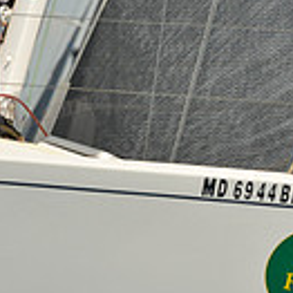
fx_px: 10419
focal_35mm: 1088
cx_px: -340
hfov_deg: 1.6
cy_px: 50
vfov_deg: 1.6
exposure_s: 1/1250
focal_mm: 290
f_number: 8
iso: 280
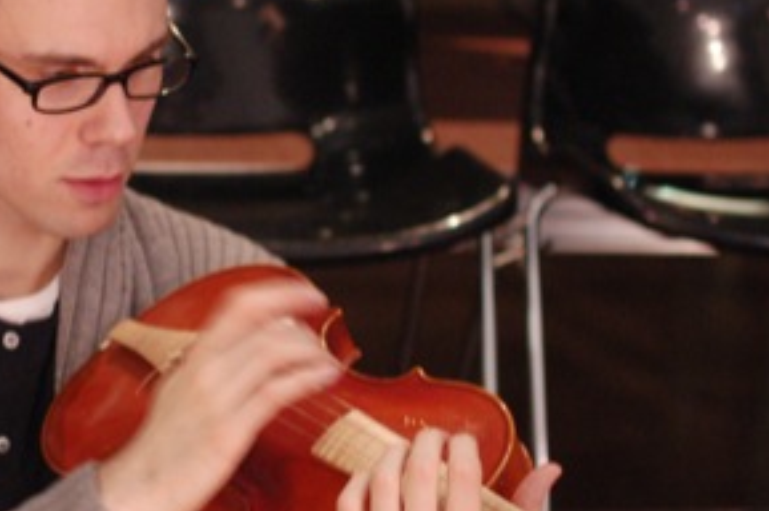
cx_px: 200
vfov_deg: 11.8
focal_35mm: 116
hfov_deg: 17.6
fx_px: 2477
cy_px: 321
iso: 1600
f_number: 2
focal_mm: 35
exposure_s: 1/13
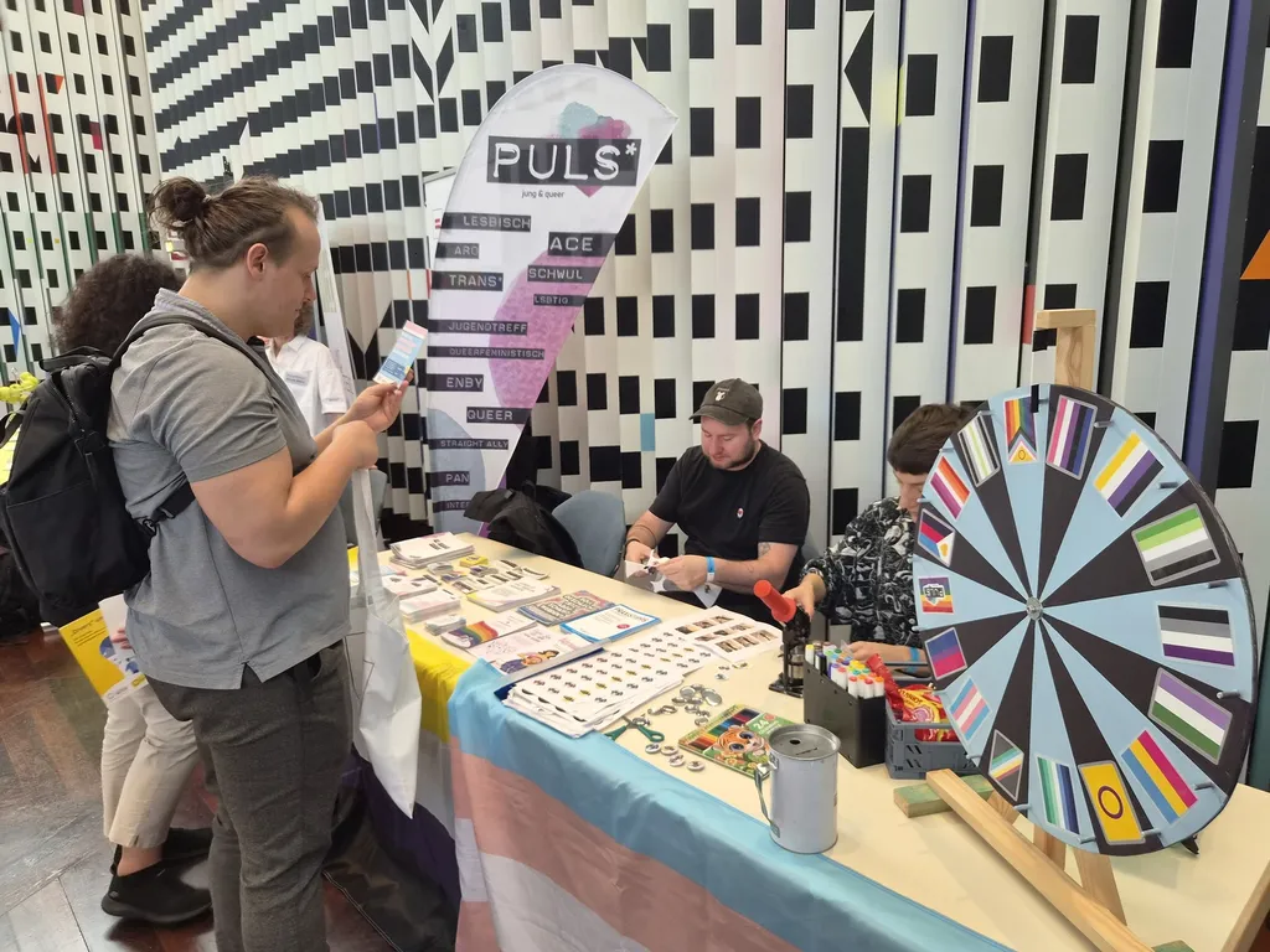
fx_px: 844
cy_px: 476
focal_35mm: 23
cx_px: 635
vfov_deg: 58.9
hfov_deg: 73.9
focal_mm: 5.4
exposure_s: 1/100
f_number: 1.8
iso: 200
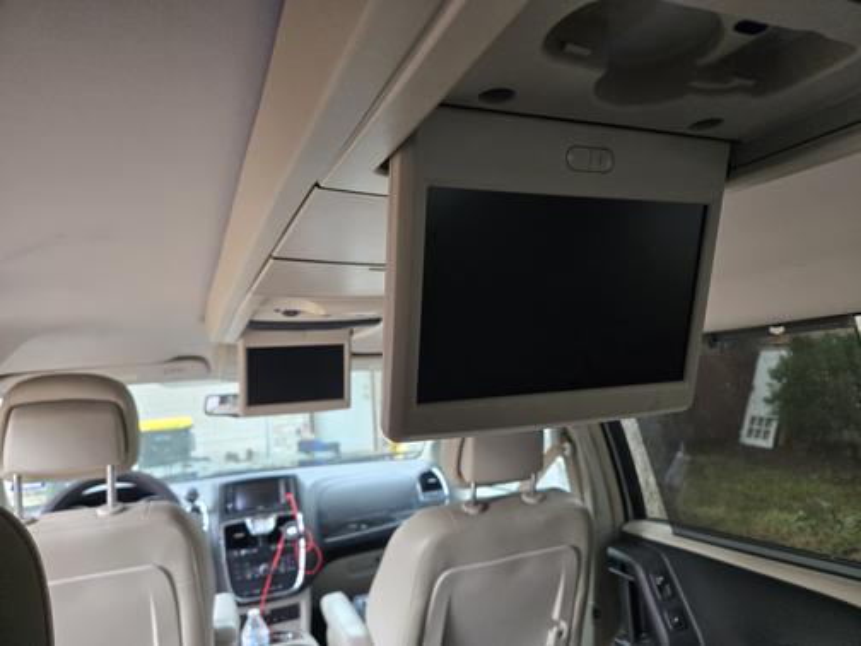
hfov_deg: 73.9
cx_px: 430
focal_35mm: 23
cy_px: 323
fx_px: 572
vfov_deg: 58.9
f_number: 1.8
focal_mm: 5.4
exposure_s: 1/120
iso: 400
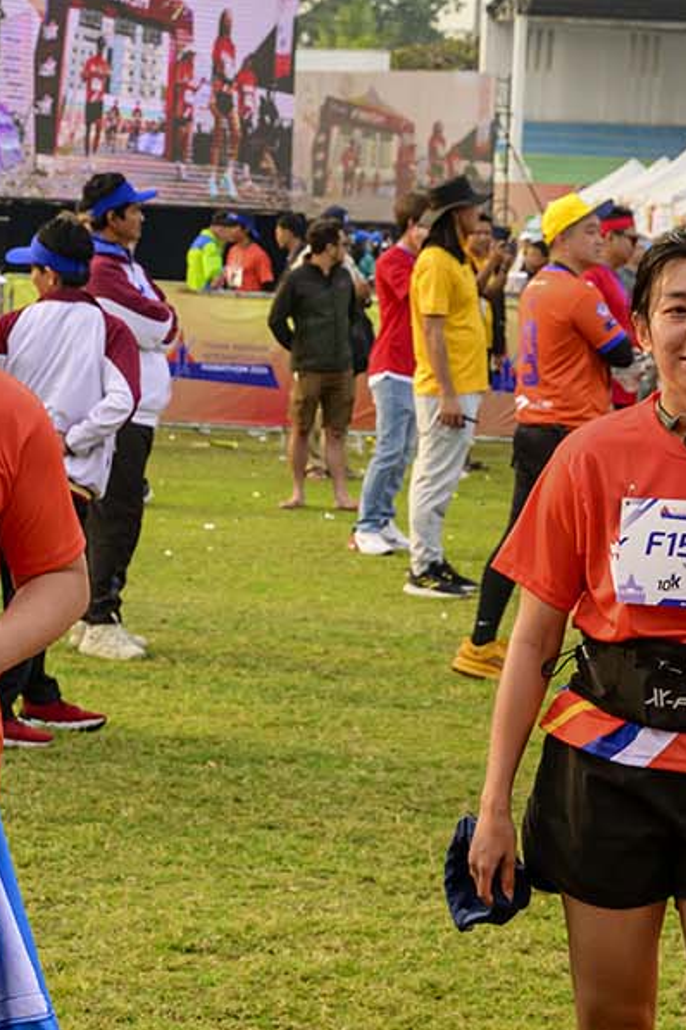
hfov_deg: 10.0
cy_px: 381
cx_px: -93
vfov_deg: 15.2
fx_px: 3858
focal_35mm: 135
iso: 1000
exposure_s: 1/640
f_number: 8
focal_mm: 56
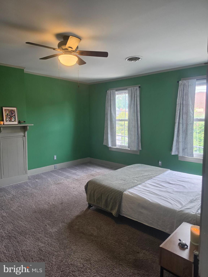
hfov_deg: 58.9
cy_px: 138
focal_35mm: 23
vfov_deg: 73.9
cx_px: 104
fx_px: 184
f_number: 1.4
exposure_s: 1/120
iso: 100
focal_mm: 6.5
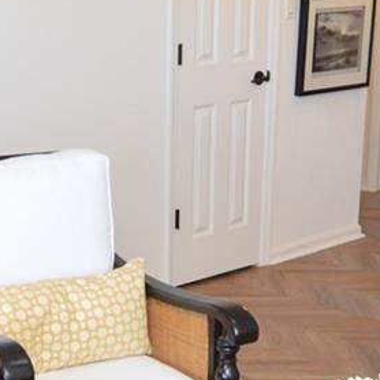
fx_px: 1093
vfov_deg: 19.4
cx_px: 149
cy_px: 338
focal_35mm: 88
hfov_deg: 19.7
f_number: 4
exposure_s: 1/60
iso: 400
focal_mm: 12
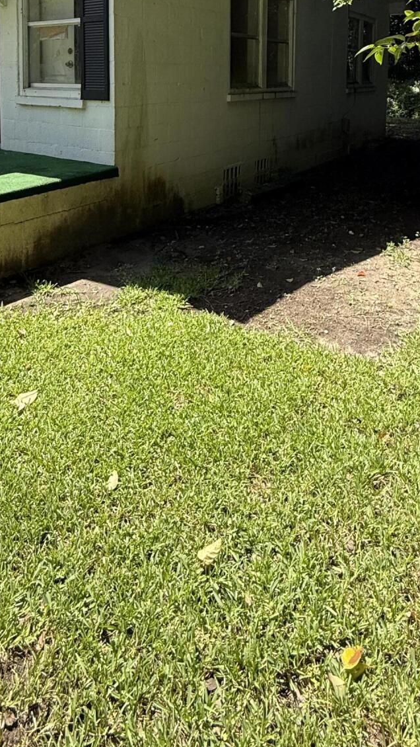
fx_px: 534
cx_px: 183
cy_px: 114
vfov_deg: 61.8
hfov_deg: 42.8
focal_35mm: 27
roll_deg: -1.4
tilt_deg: -2.0
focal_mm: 2.22
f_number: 2.2
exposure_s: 1/686
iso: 64
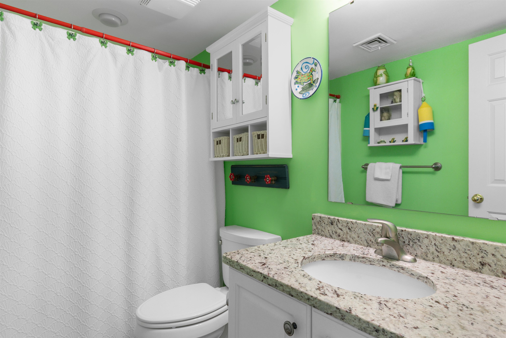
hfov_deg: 86.9
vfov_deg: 64.6
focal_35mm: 19
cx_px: 253
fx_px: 267
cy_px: 169
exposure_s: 1/15
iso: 100
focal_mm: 13
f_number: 4.8
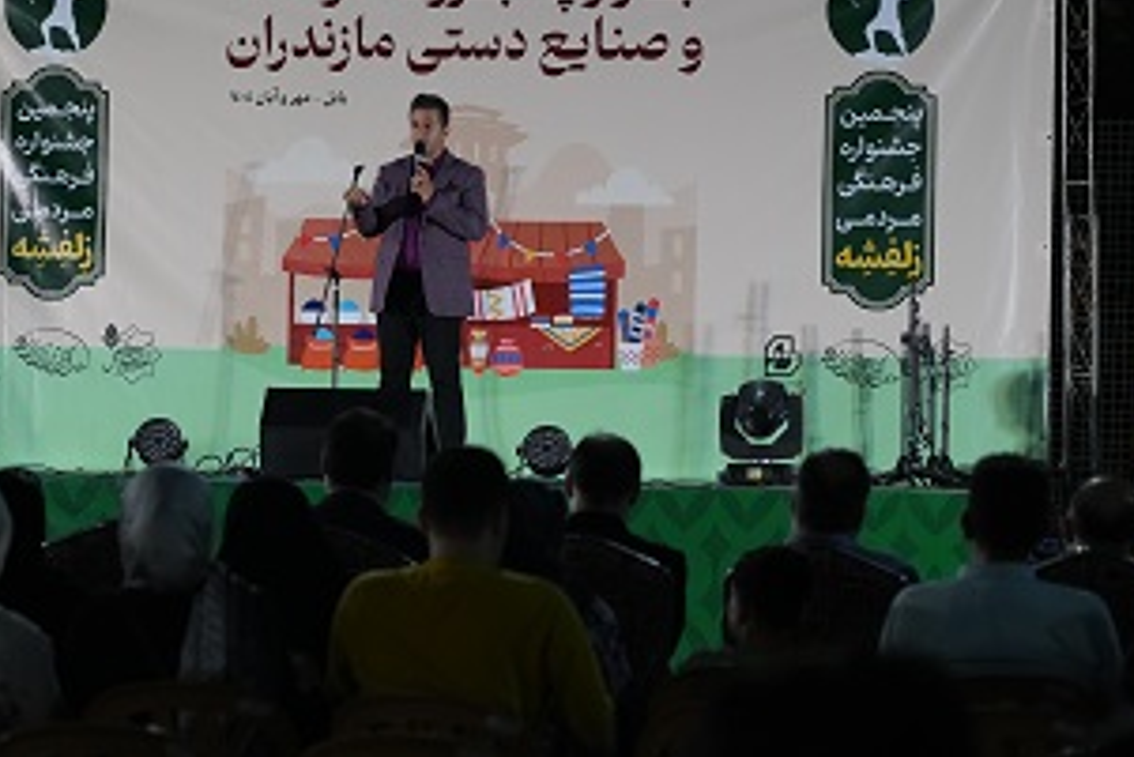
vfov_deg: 8.8
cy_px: 377
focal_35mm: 157
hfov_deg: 13.1
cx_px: 411
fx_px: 4948
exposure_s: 1/160
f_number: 4
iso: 3200
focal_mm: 105
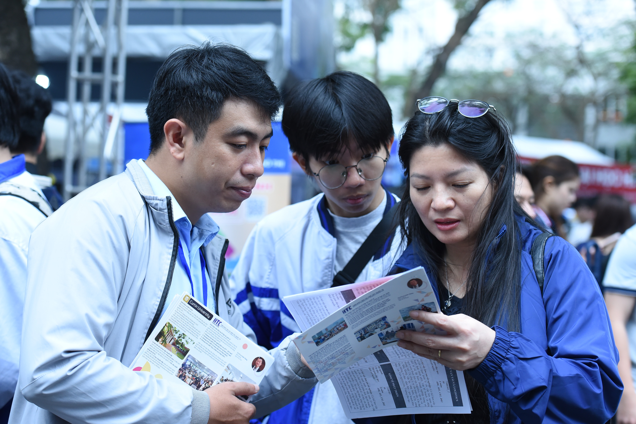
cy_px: 212
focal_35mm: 70
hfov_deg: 28.8
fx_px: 1237
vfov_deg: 19.5
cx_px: 318
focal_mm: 70
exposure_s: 1/250
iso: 1600
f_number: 2.8
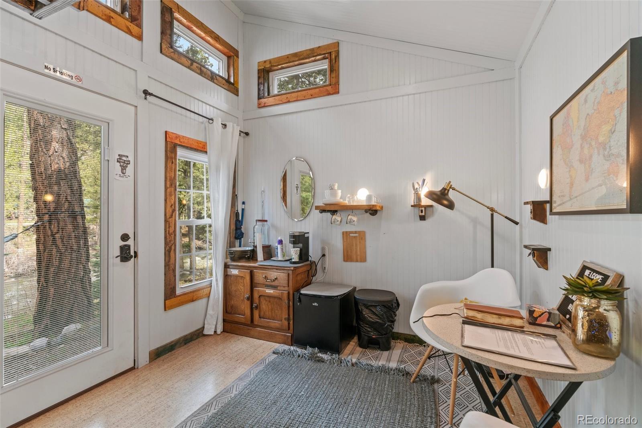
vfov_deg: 73.7
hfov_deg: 96.7
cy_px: 214
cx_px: 321
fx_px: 285
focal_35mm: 16
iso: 400
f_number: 8
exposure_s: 1/6
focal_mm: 16
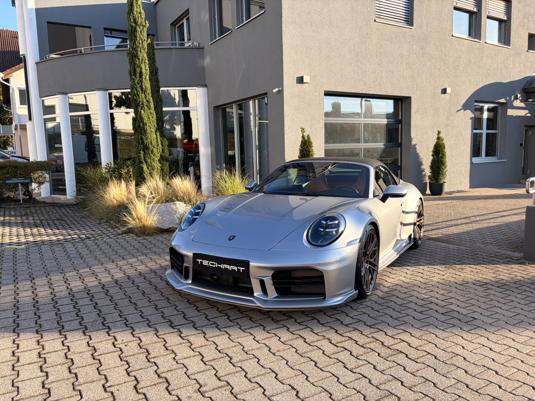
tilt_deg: -4.7
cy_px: 200
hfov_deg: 67.3
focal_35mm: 26
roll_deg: +2.5
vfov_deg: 53.1
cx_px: 268
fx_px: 402
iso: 50
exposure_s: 1/959
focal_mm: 5.96
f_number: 1.6
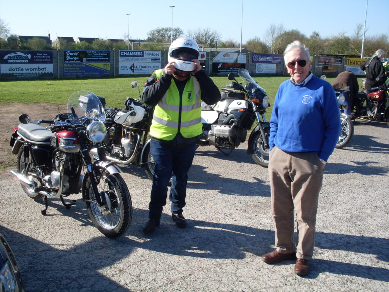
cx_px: 194
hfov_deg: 49.0
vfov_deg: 37.7
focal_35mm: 38
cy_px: 146
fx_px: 427
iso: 80
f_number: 8.4
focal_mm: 6.3
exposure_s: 1/180
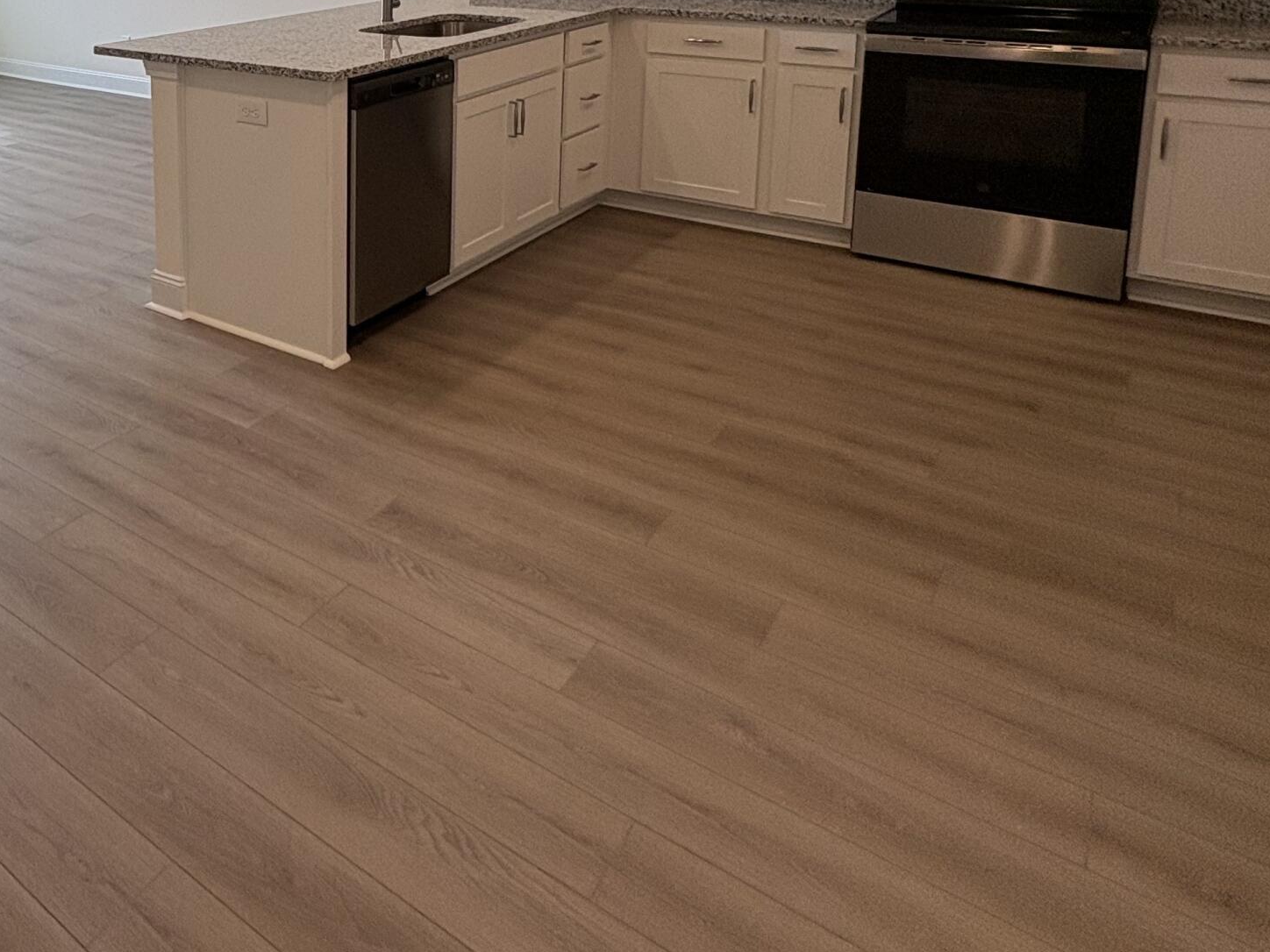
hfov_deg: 54.0
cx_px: 133
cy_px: 46
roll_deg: +1.8
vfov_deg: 42.9
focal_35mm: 29
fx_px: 1064
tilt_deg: -7.6
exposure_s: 1/120
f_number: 2.2
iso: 80
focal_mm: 2.22
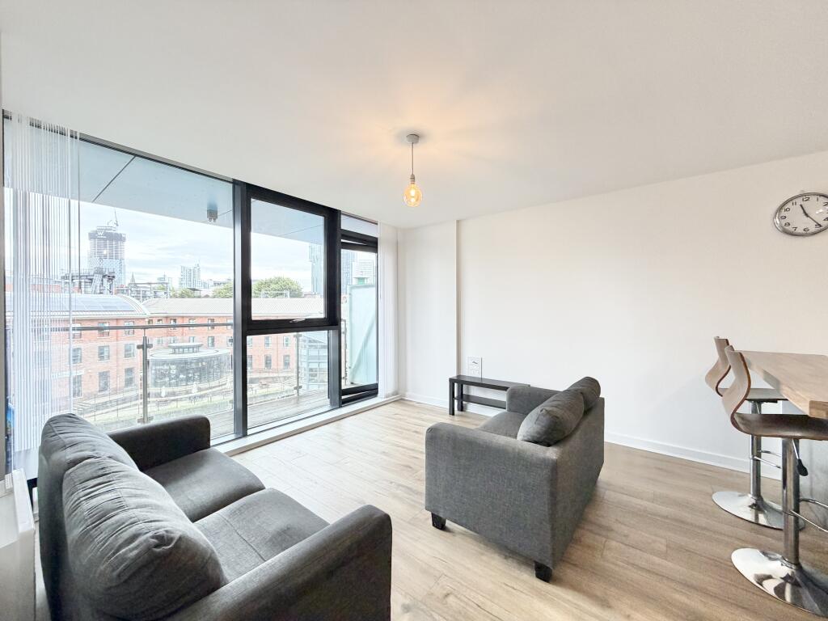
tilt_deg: +0.1
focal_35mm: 14
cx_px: 414
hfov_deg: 102.1
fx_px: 335
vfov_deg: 85.7
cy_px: 310
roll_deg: -0.5
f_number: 2.2
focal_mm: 2.22
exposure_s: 1/121
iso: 320
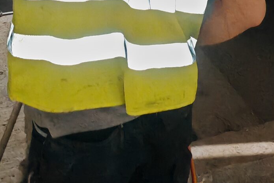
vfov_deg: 12.8
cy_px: -160
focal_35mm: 96
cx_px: 132
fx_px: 731
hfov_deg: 21.2
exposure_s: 1/110
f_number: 1.9
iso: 1250
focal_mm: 5.3
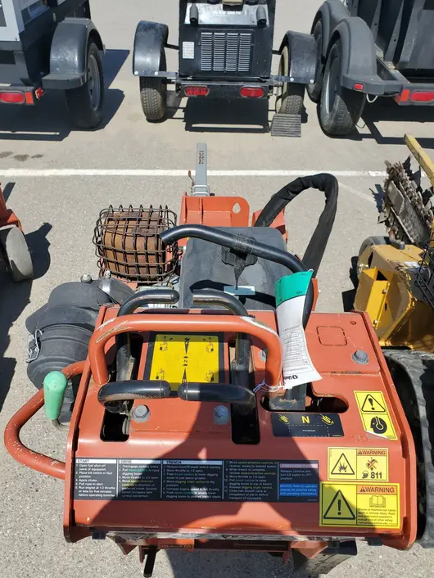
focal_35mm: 27
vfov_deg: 65.3
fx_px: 451
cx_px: 213
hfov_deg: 51.4
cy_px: 287
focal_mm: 4.3
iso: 50
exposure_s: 1/1702
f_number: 2.4
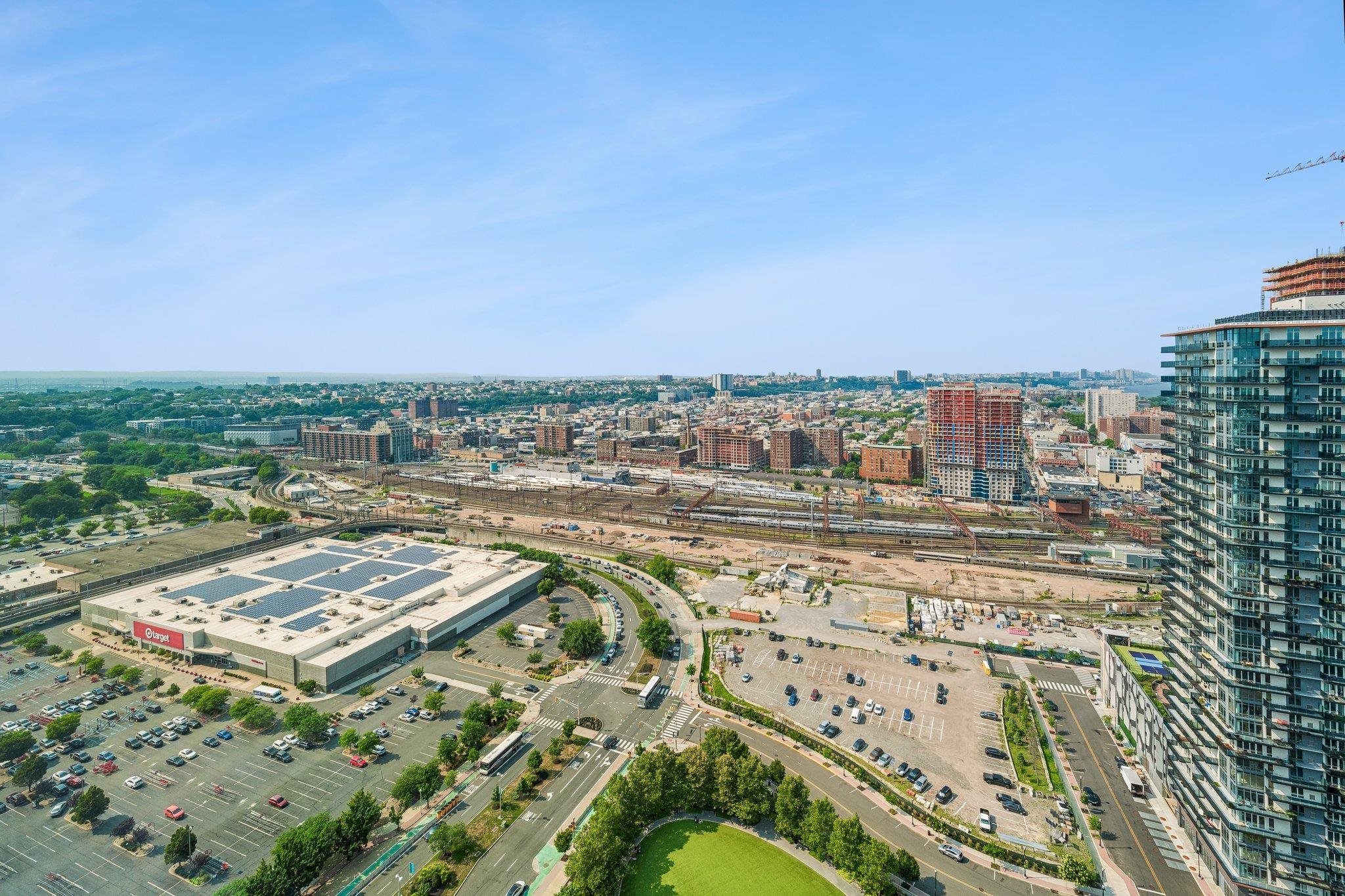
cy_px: 448
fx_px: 523
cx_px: 672
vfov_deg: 81.2
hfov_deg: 104.3
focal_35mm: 14
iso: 500
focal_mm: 14
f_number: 7.1
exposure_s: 1/500
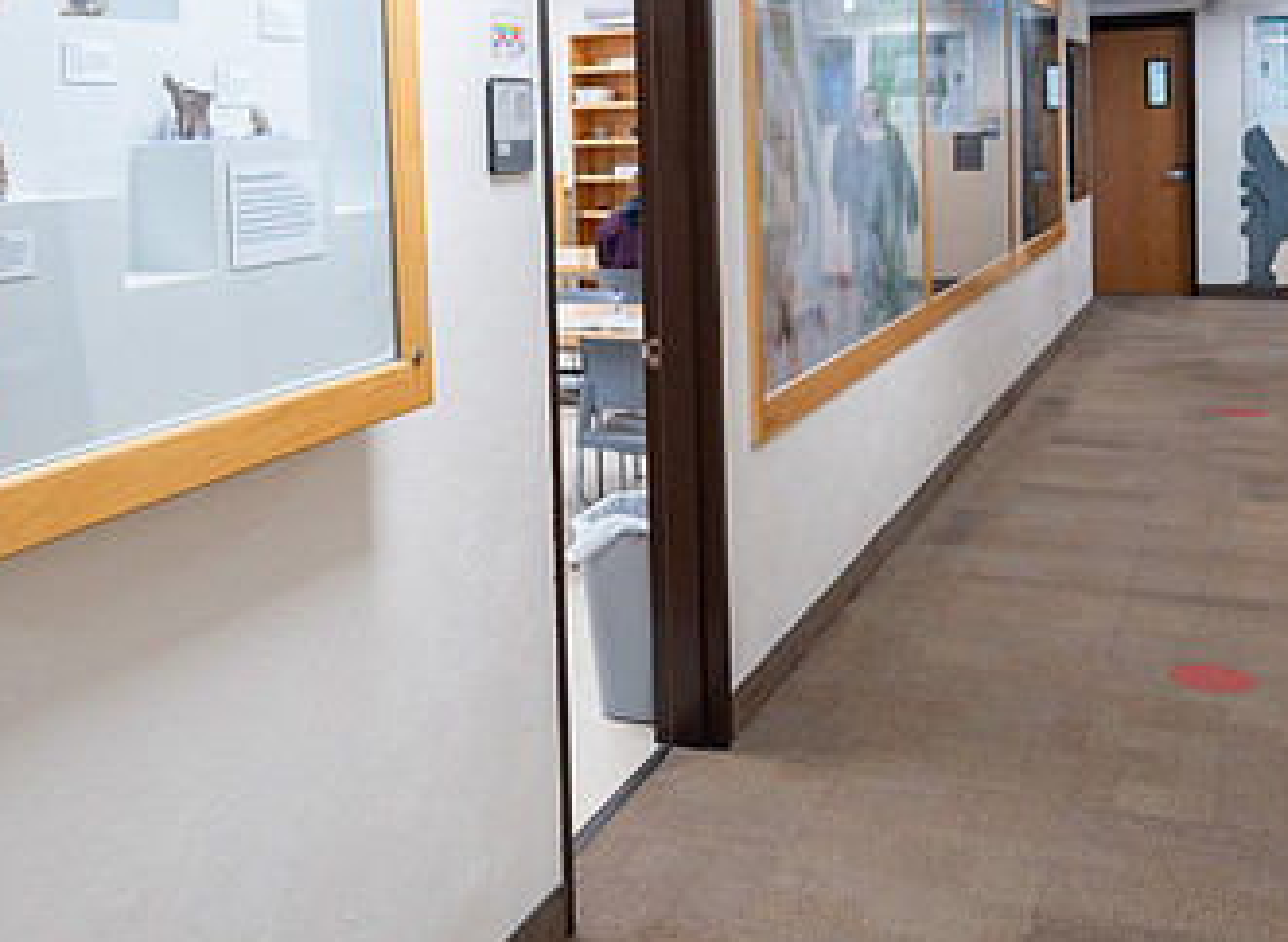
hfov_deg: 44.9
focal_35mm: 42
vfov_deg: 33.1
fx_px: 1549
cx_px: 518
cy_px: 218
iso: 800
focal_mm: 22.5
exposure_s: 1/160
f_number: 4
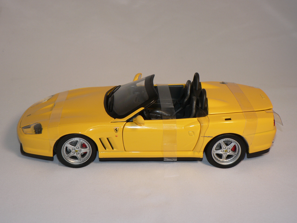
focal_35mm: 56
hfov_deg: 34.3
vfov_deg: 26.1
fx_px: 480
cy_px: 112
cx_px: 148
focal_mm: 9.3
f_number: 2.8
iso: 80
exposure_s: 1/60
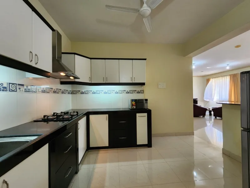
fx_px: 94
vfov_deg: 89.9
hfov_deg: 106.2
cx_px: 125
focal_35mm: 13
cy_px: 94
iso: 250
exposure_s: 1/50
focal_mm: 2.2
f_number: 2.2
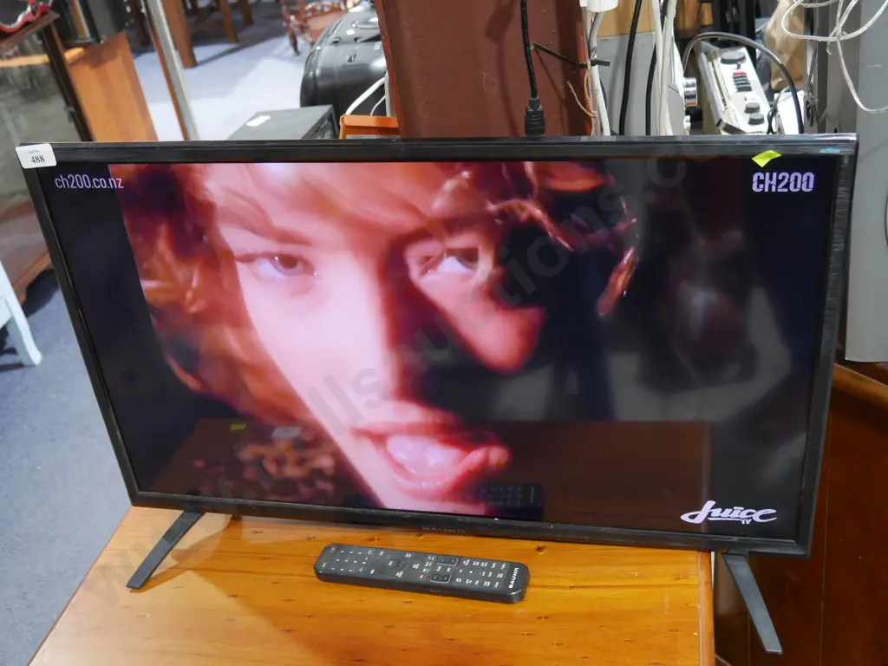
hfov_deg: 46.8
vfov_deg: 36.0
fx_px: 1026
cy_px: 333
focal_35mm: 40
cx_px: 444
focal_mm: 20
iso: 2000
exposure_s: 1/60
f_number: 4.5
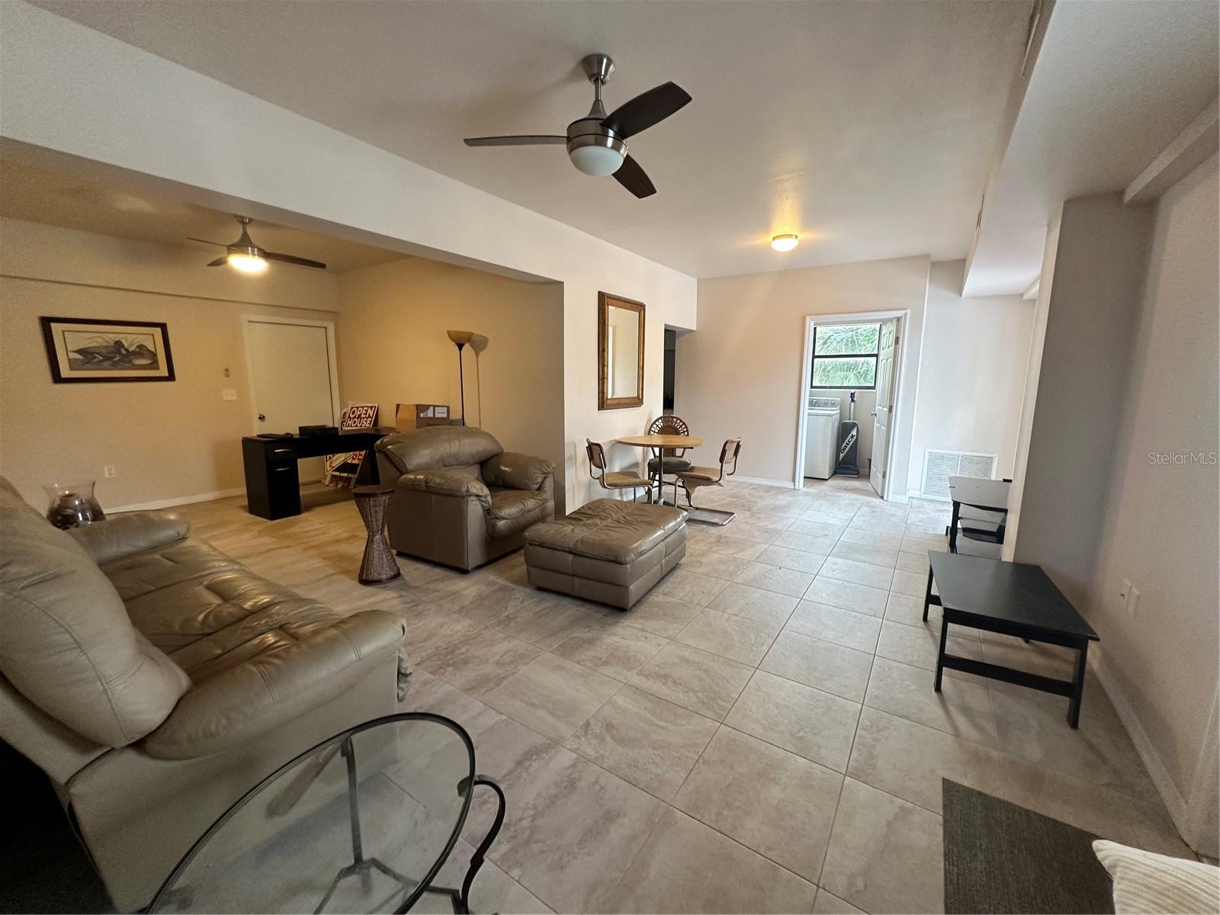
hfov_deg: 102.1
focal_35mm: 14
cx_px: 610
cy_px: 458
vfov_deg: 85.7
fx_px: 493
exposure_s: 1/60
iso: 200
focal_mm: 2.22
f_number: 2.2
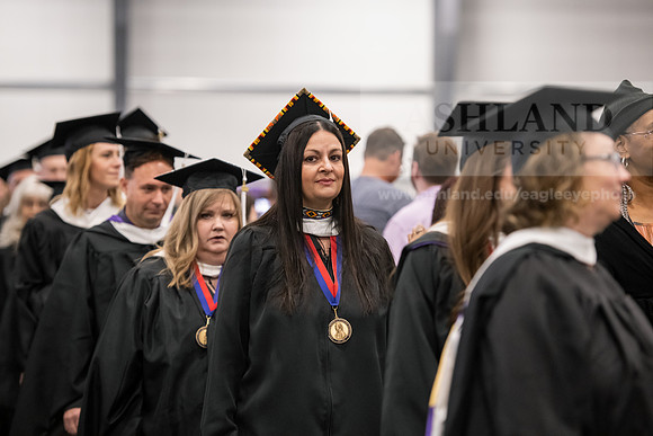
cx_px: 326
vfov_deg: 10.6
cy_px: 218
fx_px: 2358
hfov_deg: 15.8
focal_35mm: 130
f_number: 3.2
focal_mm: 130
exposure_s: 1/200
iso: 3200
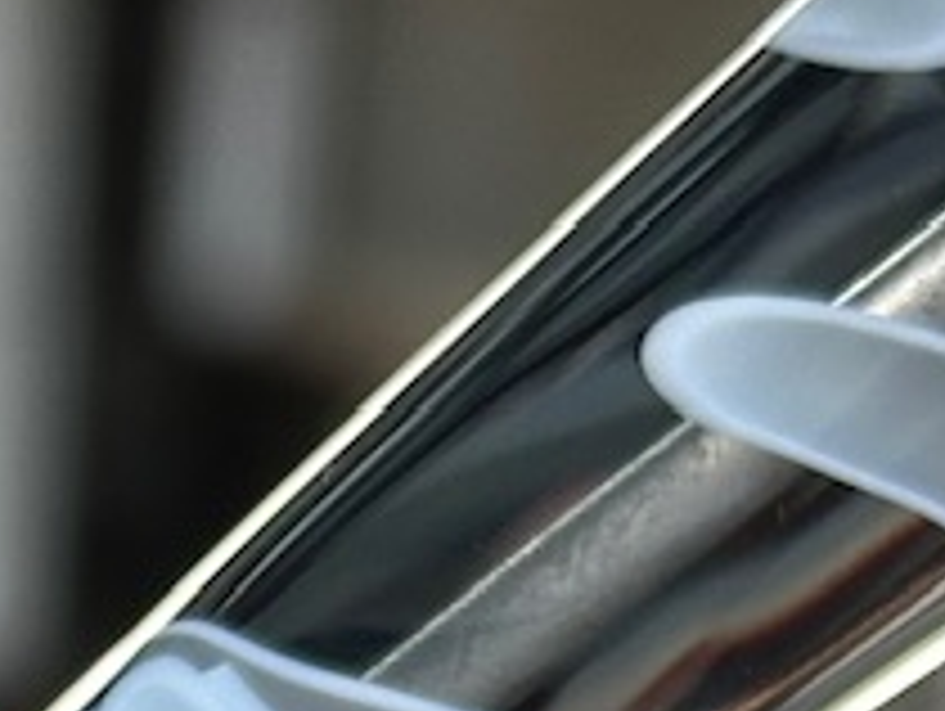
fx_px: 7981
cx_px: -585
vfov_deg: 4.9
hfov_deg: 6.7
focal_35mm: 292
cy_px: 1854
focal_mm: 6.86
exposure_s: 1/133
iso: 50
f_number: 1.78
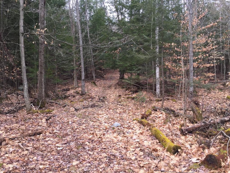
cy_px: 86
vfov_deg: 48.2
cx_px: 115
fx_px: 193
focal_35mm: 29
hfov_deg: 61.7
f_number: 2.2
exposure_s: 1/341
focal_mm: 4.15
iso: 32
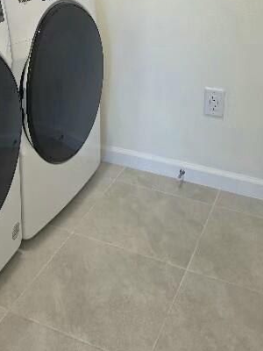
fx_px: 466
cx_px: 50
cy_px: 58
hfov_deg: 30.7
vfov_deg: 39.2
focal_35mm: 46
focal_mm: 6.5
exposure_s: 1/120
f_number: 1.4
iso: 80
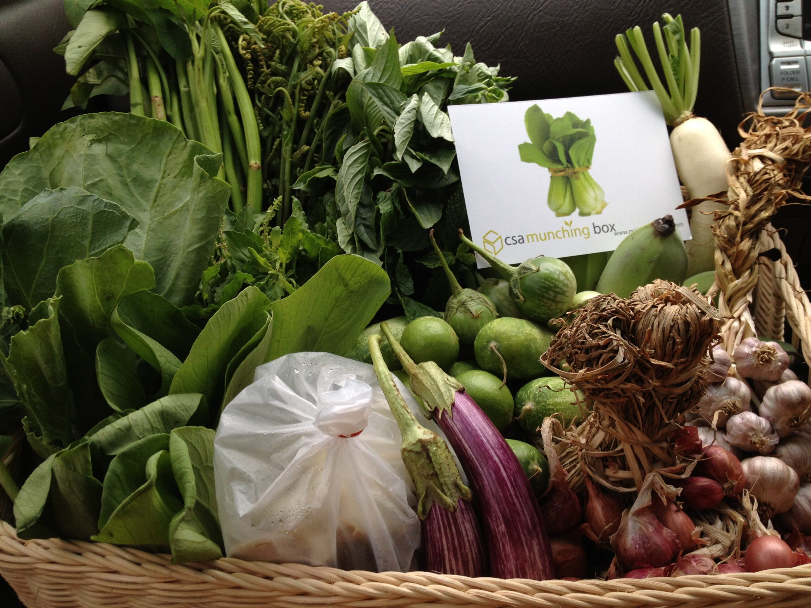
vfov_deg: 40.7
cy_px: 304
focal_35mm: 35
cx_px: 406
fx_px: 820
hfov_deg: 52.6
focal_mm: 4.28
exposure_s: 1/60
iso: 80
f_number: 2.4
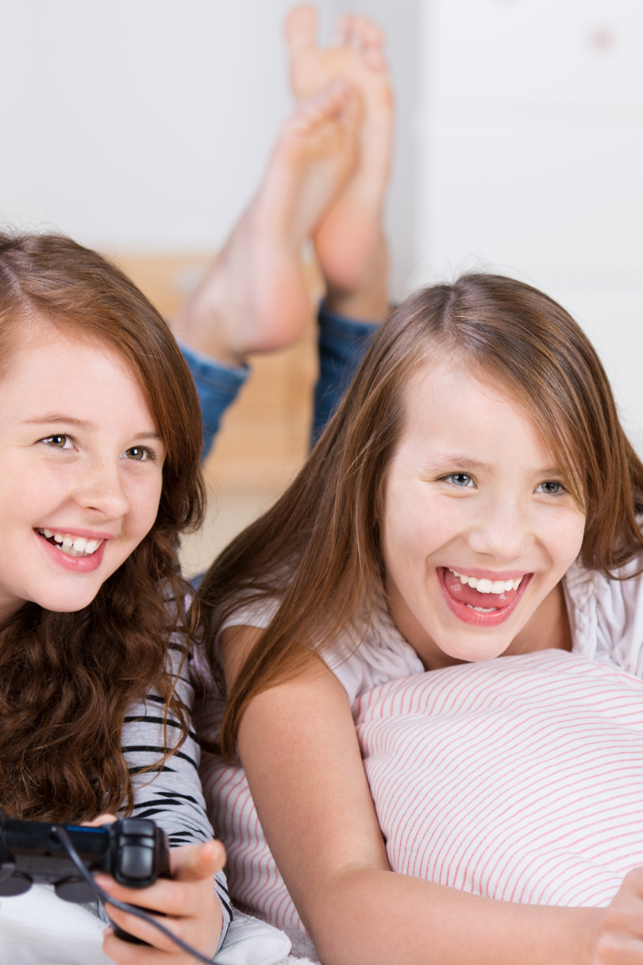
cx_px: 429
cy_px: 548
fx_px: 5358
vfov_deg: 10.3
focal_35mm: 200
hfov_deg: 6.9
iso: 100
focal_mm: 110
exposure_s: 1/200
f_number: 3.2
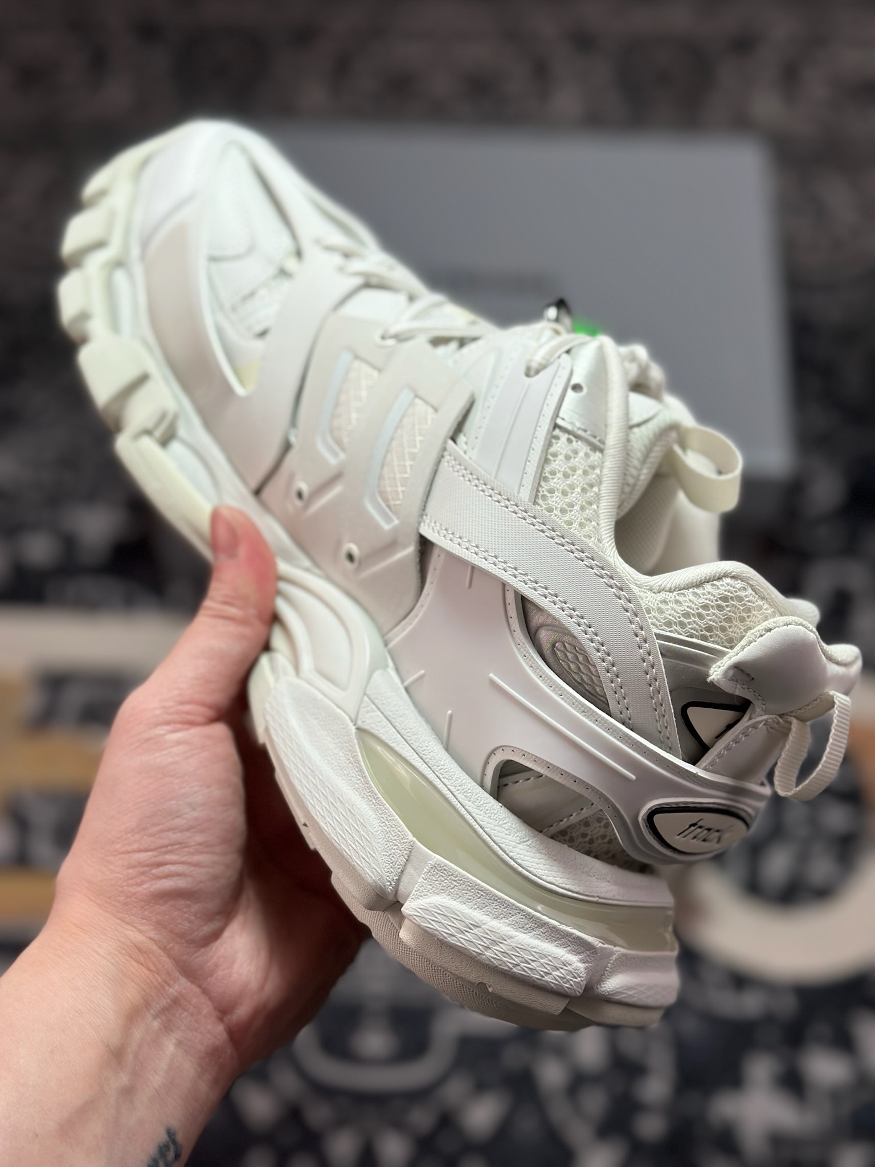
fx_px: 1618
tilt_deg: -54.2
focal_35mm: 48
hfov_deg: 30.3
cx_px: 438
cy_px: 584
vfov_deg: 39.7
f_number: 1.78
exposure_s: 1/1751
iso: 80
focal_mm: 6.86
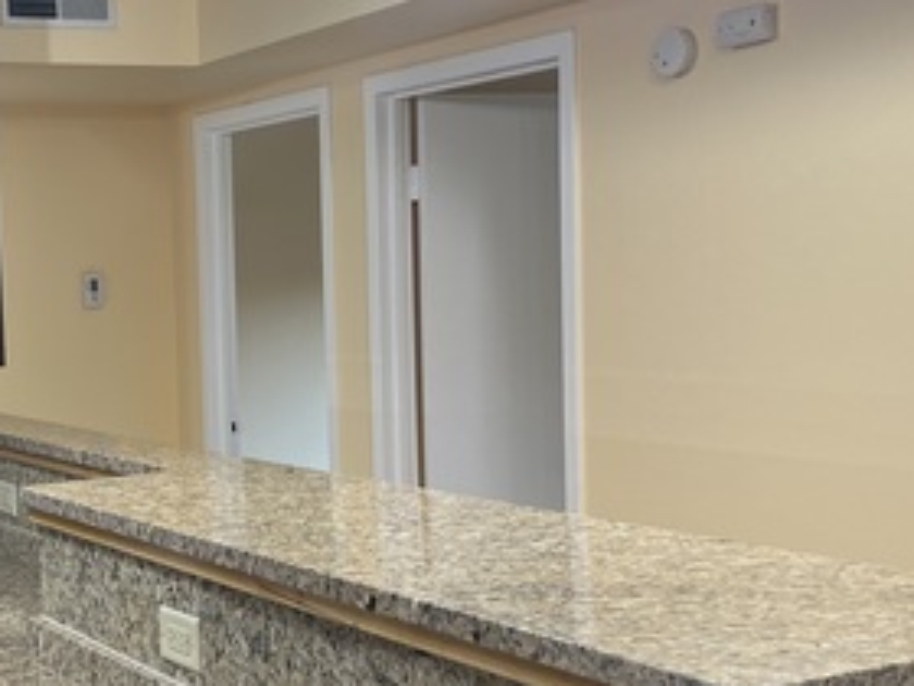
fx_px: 1637
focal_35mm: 62
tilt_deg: -3.8
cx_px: 90
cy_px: 399
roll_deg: +2.4
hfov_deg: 29.9
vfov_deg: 23.6
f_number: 1.5
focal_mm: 5.7
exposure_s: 1/120
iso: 125
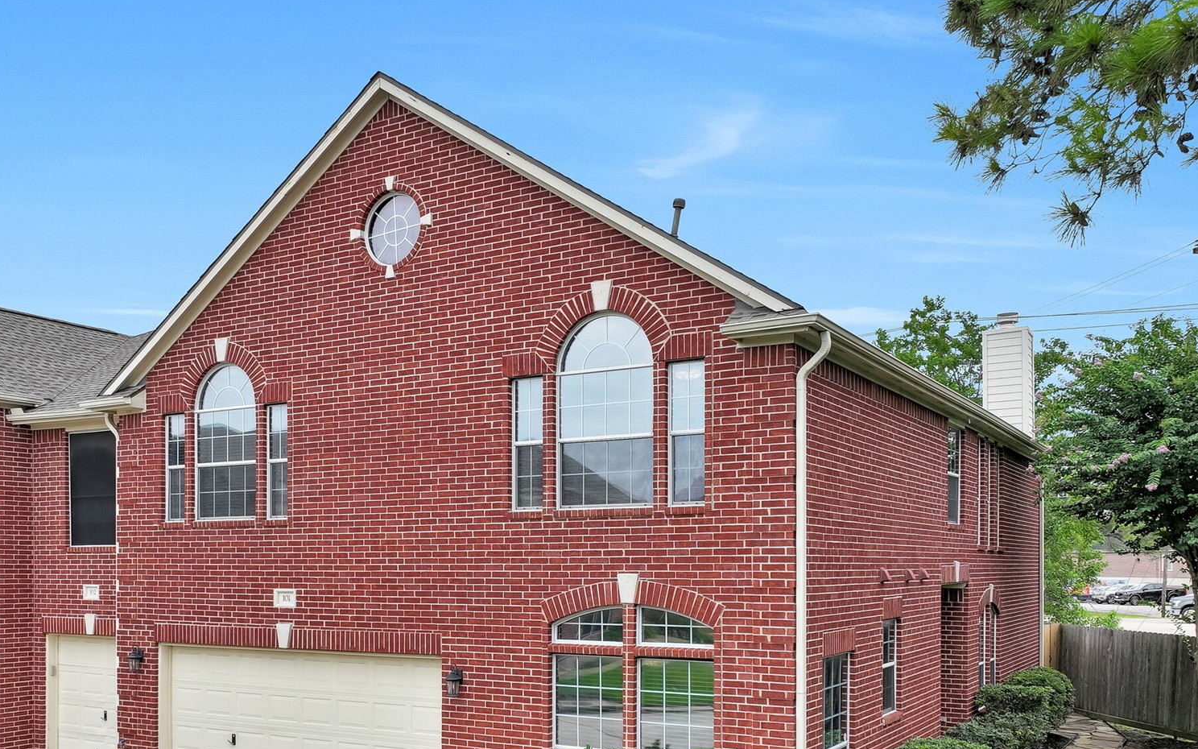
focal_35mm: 35
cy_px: 571
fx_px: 1143
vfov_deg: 35.4
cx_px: 494
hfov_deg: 55.0
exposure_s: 1/240
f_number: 2.8
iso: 170
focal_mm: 12.29
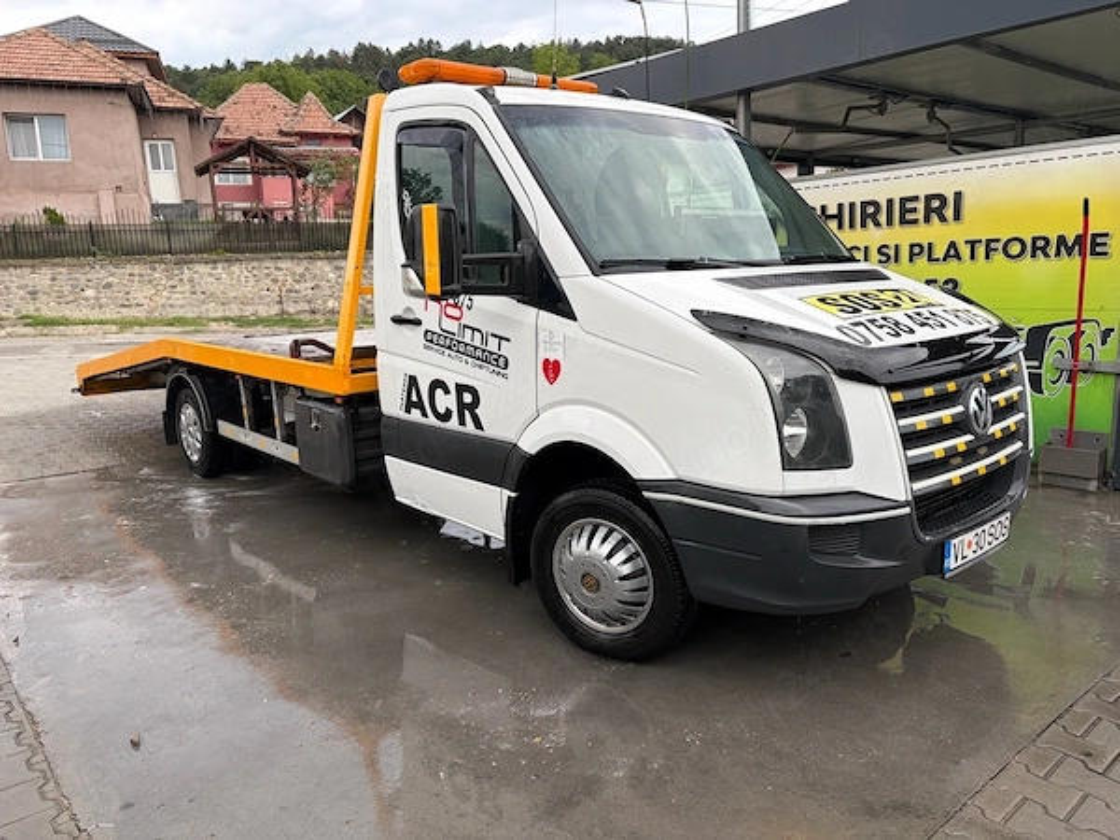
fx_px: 841
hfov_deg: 67.3
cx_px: 560
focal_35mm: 26
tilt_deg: -9.2
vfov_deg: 53.1
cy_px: 420
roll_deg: +2.5
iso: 50
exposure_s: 1/716
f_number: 1.6
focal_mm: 5.96
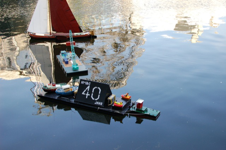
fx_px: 329
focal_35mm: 52
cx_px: 113
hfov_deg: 37.9
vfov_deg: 25.7
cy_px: 75
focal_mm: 35
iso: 400
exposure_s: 1/160
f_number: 6.3
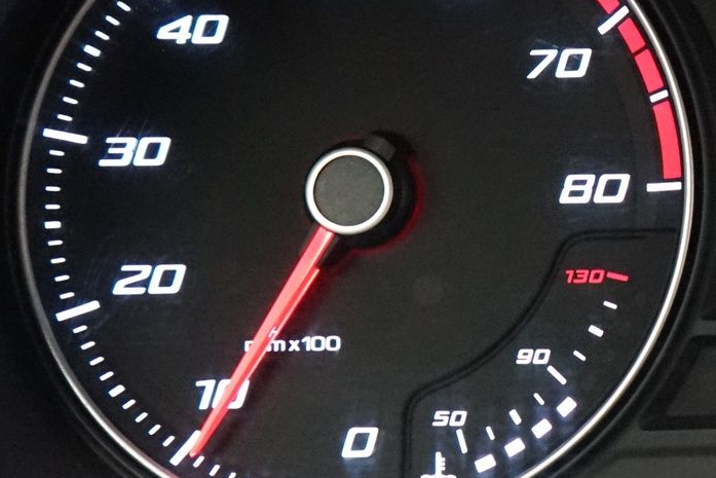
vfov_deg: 13.1
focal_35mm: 104
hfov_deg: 18.4
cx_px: 899
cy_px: 113
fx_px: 2069
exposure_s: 1/60
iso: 6400
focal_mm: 29
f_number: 4
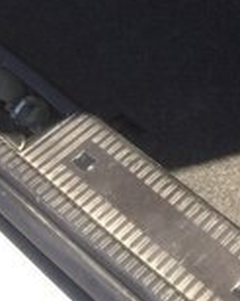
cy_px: -92
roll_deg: -0.7
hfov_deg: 16.5
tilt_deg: -37.9
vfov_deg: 19.4
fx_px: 809
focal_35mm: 91
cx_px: 250
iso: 32
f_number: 2.2
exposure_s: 1/451
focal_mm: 4.15
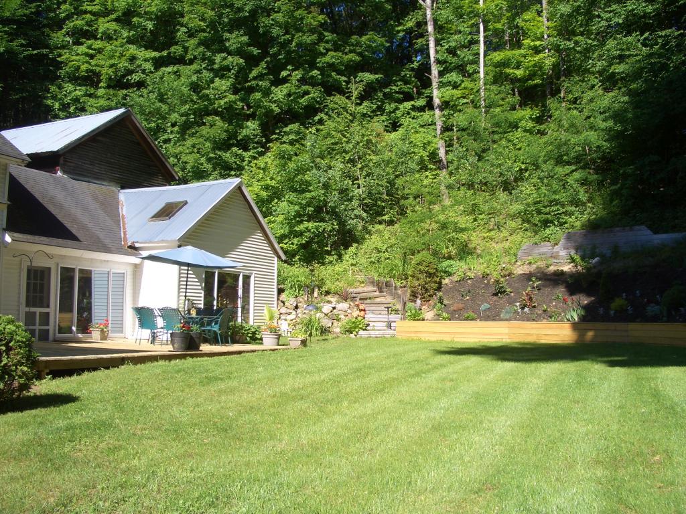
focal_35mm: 35
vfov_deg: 40.7
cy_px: 257
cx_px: 343
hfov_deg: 52.6
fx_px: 694
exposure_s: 1/250
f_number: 4.3
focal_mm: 5.8
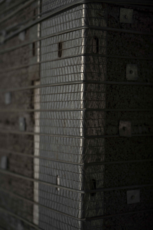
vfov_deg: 28.8
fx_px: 446
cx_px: 76
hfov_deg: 19.5
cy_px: 115
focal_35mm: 70
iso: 100
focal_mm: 70
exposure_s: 1/250
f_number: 2.8
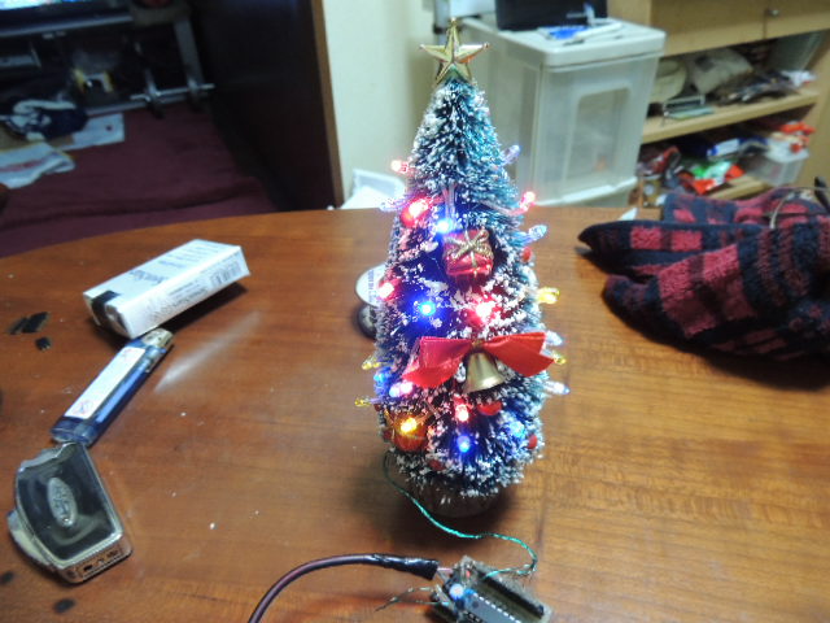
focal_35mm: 24
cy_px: 312
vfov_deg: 56.8
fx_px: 575
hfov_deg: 71.6
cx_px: 415
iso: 400
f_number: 3
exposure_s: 1/15
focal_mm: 4.3
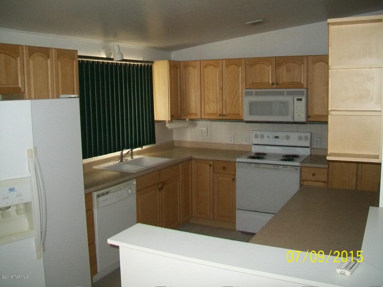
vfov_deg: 41.8
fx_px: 376
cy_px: 144
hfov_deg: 54.0
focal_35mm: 34
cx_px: 192
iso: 160
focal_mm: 6.1
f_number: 2.7
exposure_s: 1/60
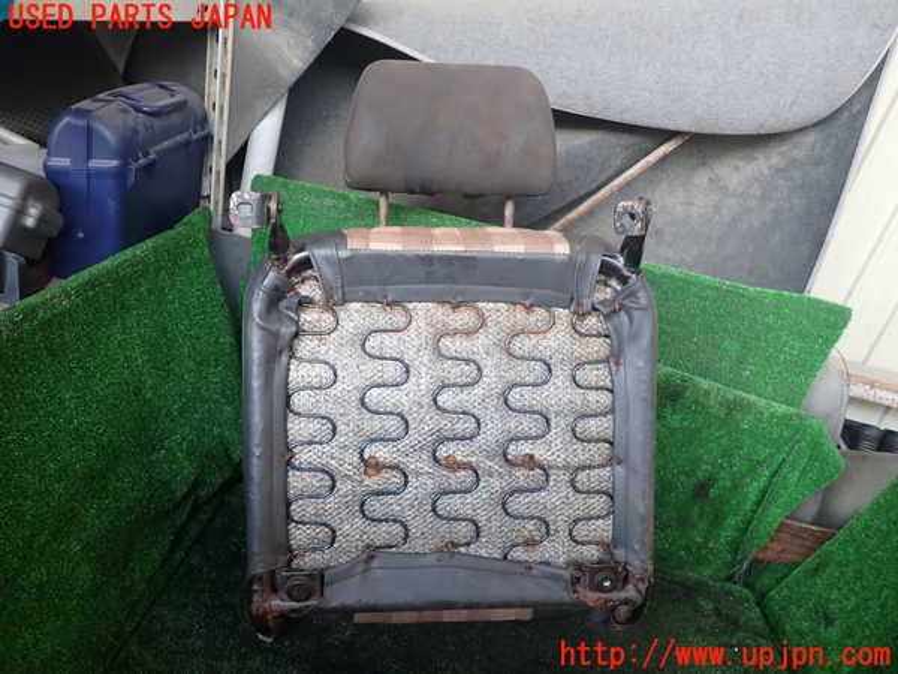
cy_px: 337
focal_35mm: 25
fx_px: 649
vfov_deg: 54.9
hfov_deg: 69.4
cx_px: 449
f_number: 2
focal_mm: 4.5
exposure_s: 1/60
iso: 125
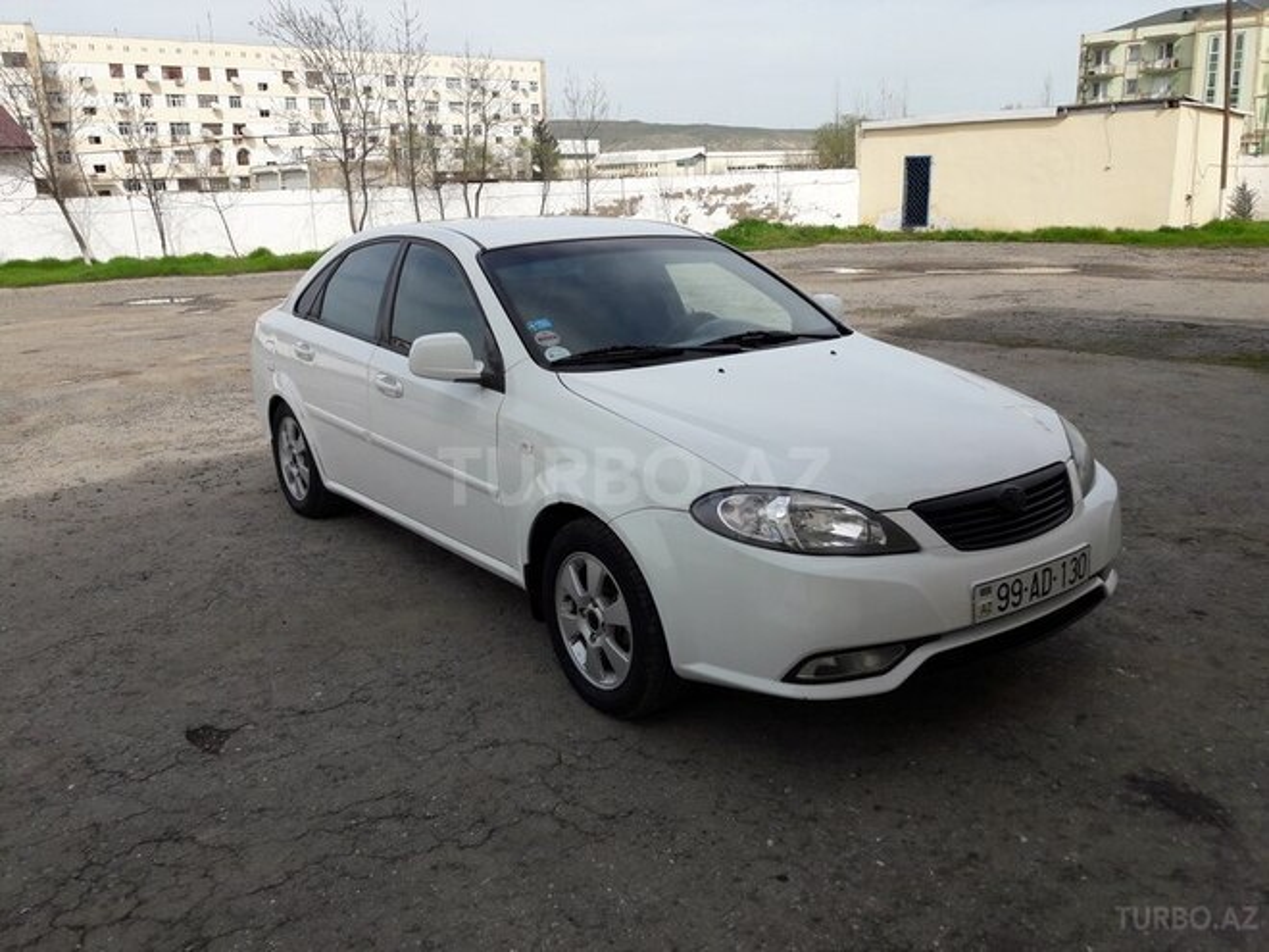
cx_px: 634
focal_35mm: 28
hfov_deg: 63.4
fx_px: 1026
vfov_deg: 49.7
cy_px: 476
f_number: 1.9
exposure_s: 1/1631
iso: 40
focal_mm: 3.7
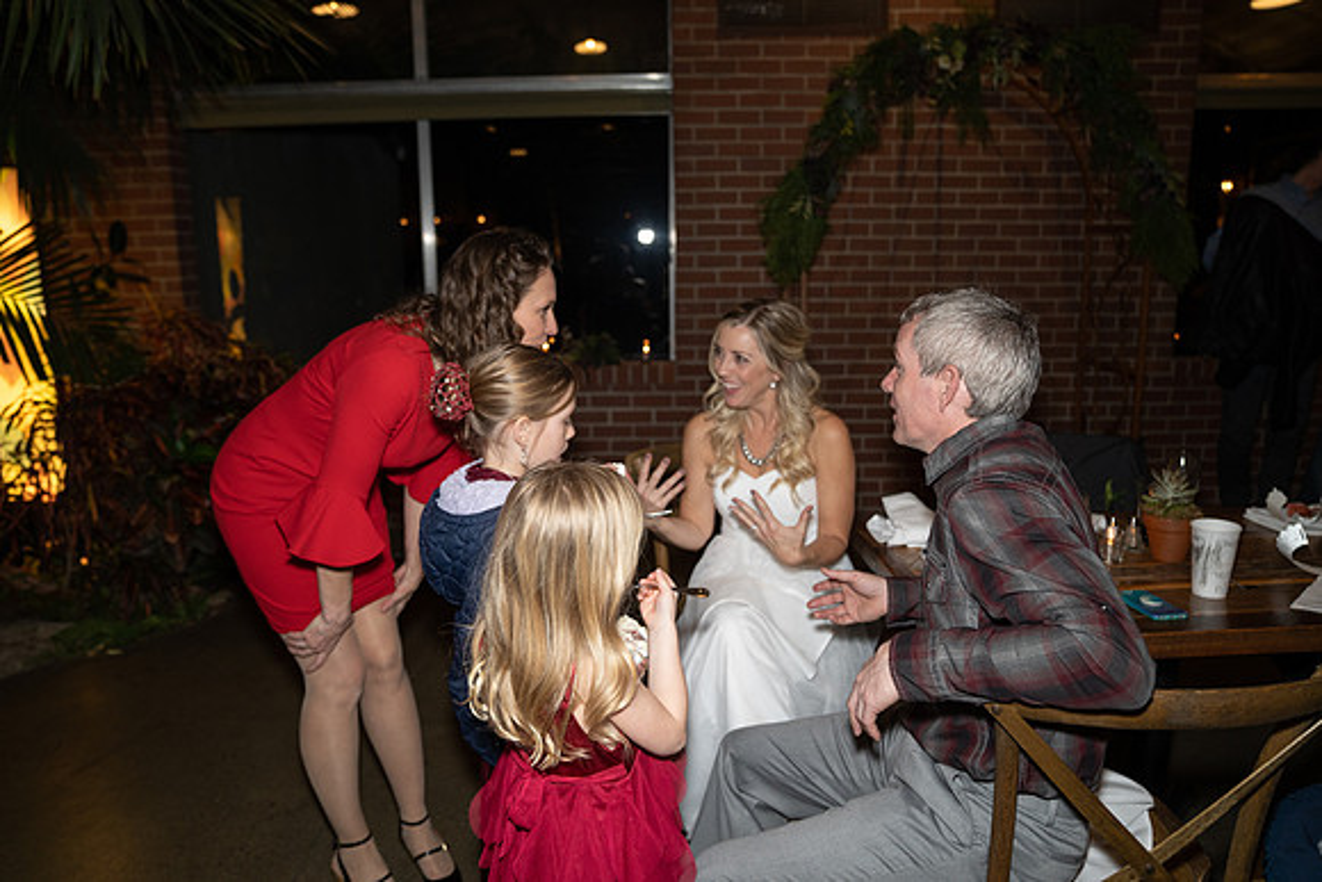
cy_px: 441
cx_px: 661
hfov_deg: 71.5
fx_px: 918
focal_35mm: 25
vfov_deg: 51.3
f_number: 2.8
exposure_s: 1/160
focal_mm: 25
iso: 2000
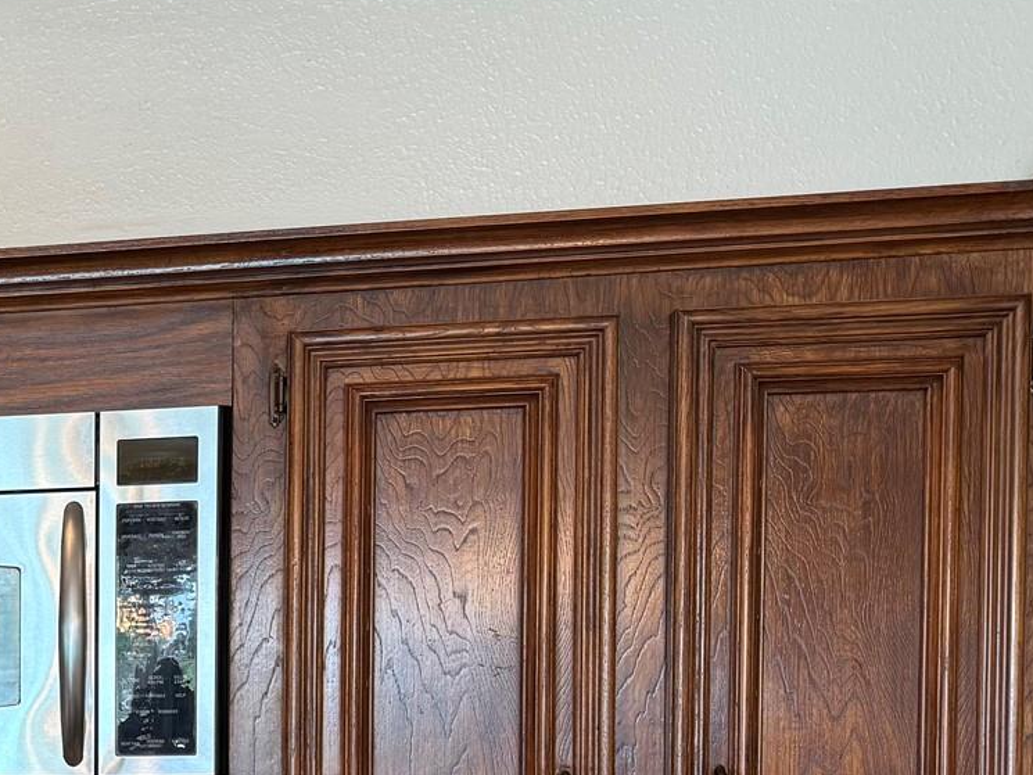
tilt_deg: -2.4
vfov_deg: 21.3
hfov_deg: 25.9
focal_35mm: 66
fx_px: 1970
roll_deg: +0.3
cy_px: 822
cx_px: -238
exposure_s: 1/60
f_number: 1.78
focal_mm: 6.76
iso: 125
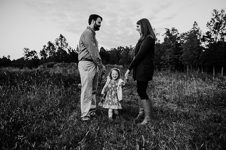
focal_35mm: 24
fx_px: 151
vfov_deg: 53.2
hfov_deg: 73.7
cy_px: 75
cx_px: 113
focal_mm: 24
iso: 640
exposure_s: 1/320
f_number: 2.8
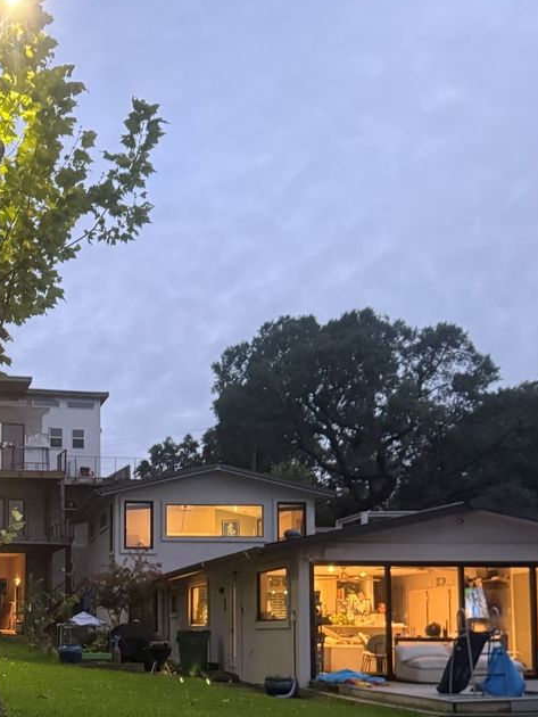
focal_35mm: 52
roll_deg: -0.4
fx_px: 1077
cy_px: 565
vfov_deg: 35.7
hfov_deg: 27.0
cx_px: 45
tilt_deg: +4.7
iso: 800
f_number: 1.78
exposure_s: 1/40
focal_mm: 6.76
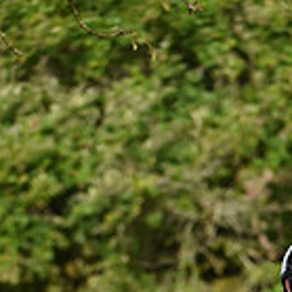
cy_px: 576
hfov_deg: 2.5
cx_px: 324
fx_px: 6776
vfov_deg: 2.5
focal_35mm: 710
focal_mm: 200
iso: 1000
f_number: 5
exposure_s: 1/1250
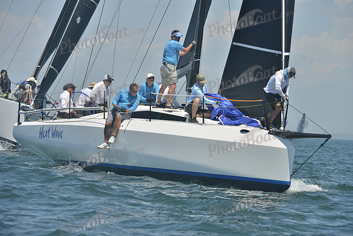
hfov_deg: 8.6
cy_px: 118
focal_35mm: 240
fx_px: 2354
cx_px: 176
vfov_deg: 5.7
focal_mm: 240
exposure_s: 1/1000
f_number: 8
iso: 280
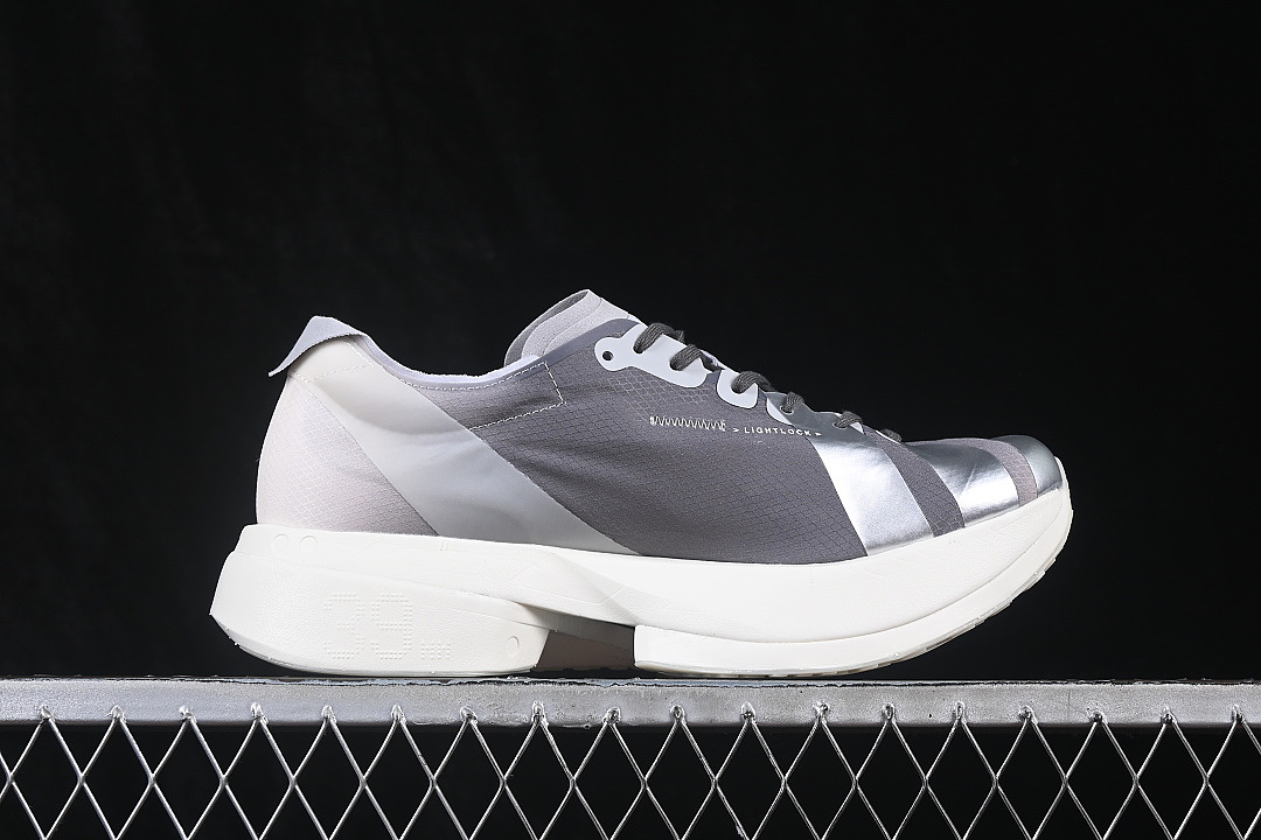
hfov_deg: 27.0
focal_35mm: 75
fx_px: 2627
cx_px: 630
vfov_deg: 18.2
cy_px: 420
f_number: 8
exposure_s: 1/80
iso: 160
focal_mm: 50
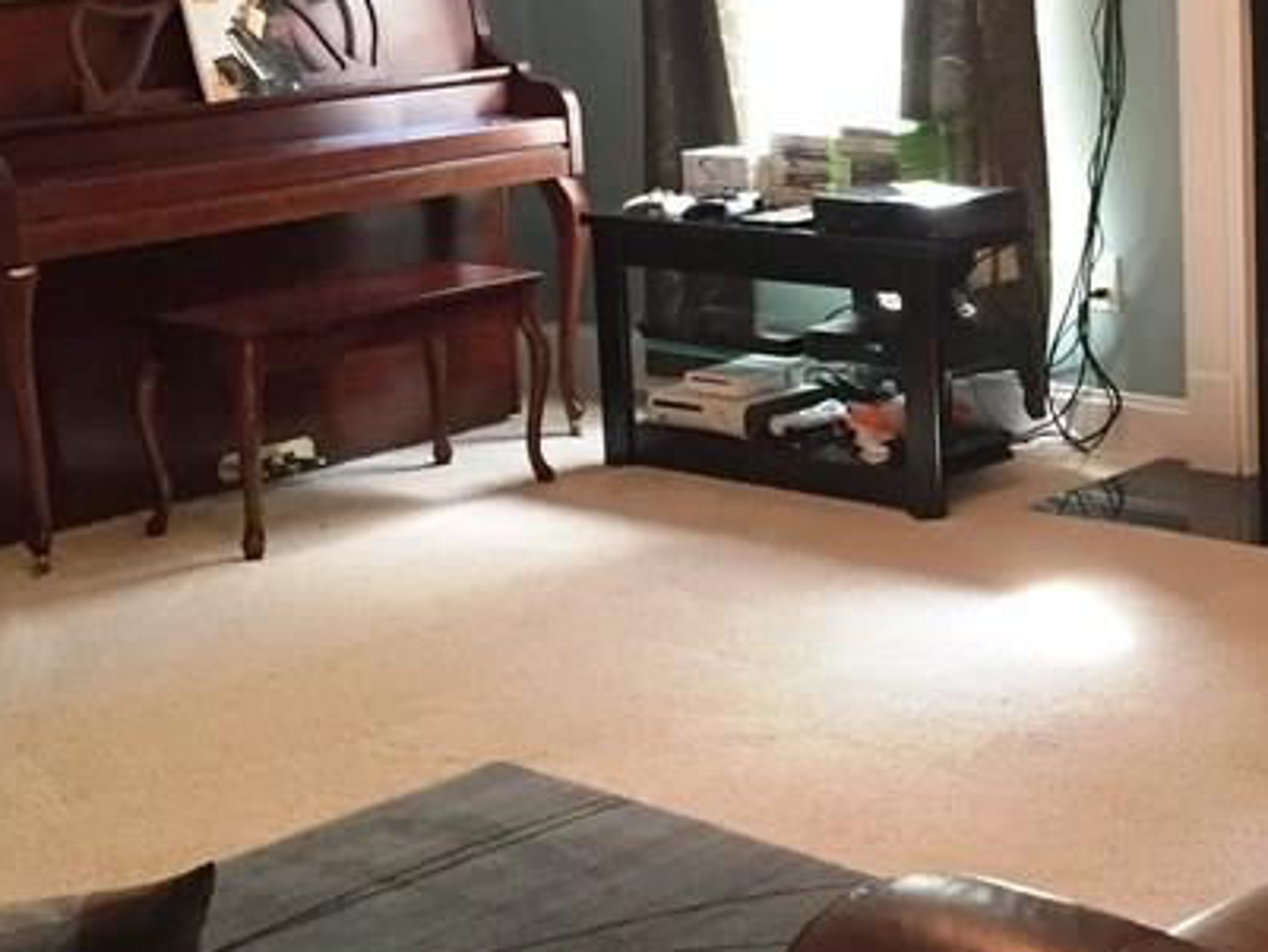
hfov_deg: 25.8
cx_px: 1028
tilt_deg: -9.9
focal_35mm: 74
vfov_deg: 19.9
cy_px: 338
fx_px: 2711
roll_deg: +1.3
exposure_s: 1/30
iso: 250
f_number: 2.2
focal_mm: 4.15
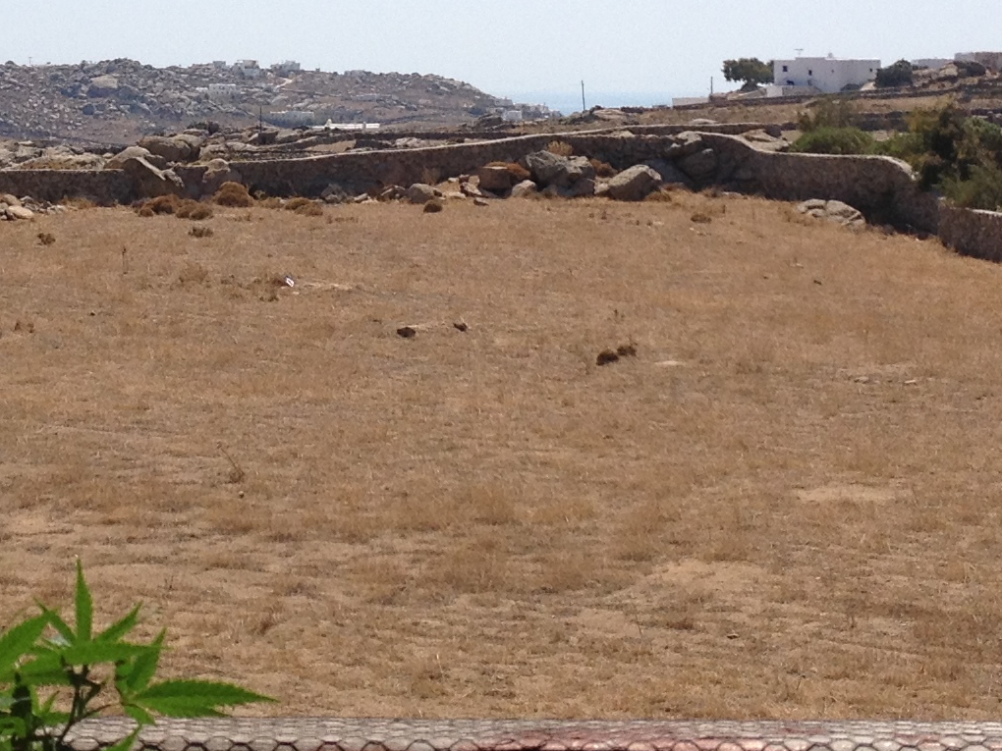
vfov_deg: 13.1
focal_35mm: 112
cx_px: 293
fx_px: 3242
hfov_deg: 17.5
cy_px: 32
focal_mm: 4.28
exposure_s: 1/2404
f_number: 2.4
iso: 50
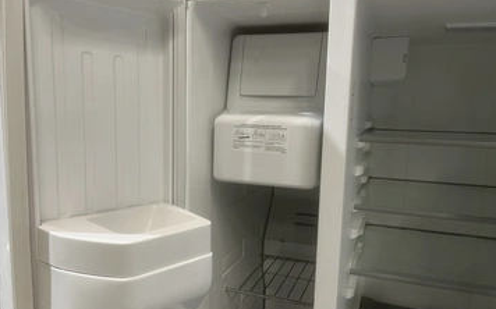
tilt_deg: -8.8
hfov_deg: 61.1
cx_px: 220
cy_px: 171
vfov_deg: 40.5
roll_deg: -0.2
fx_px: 419
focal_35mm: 31
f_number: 1.6
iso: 100
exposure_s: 1/60
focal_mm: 5.1
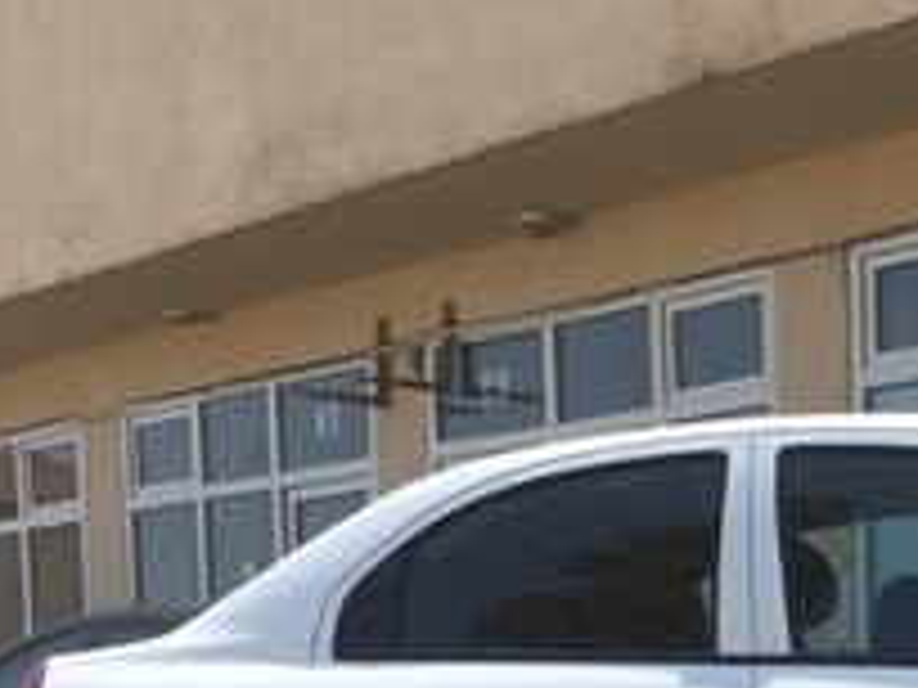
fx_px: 2493
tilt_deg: -4.5
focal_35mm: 94
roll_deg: +0.8
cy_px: 956
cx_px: 999
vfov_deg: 14.9
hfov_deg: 20.0
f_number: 2.2
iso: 32
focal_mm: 4.15
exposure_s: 1/1412
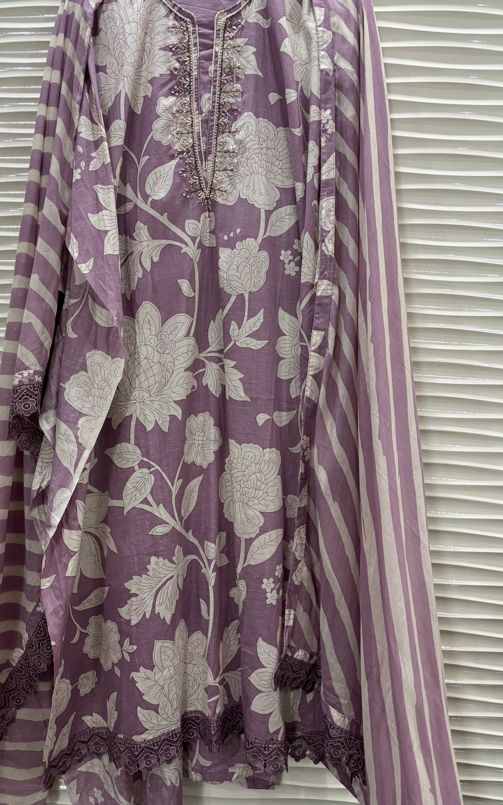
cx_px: 205
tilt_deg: -3.0
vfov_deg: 66.5
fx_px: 614
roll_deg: -2.8
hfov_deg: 44.3
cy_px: 396
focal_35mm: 28
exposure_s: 1/50
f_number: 1.6
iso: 250
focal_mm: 5.96
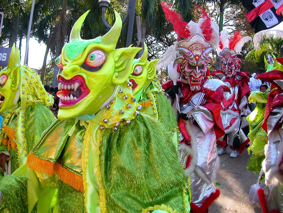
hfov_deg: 50.1
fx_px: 302
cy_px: 106
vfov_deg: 38.7
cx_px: 142
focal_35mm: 37
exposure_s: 1/306
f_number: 2.7
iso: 100
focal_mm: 5.6
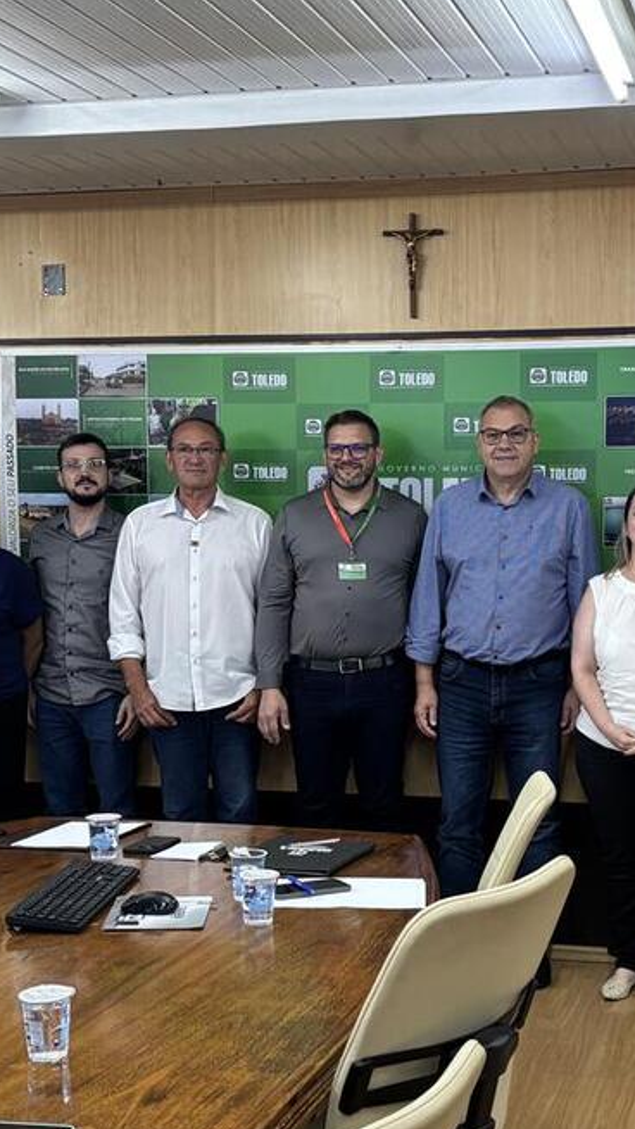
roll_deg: -0.2
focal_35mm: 52
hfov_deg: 22.8
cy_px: 658
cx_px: 483
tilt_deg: -5.2
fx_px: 1556
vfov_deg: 39.7
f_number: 1.6
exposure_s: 1/60
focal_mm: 5.96
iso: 250
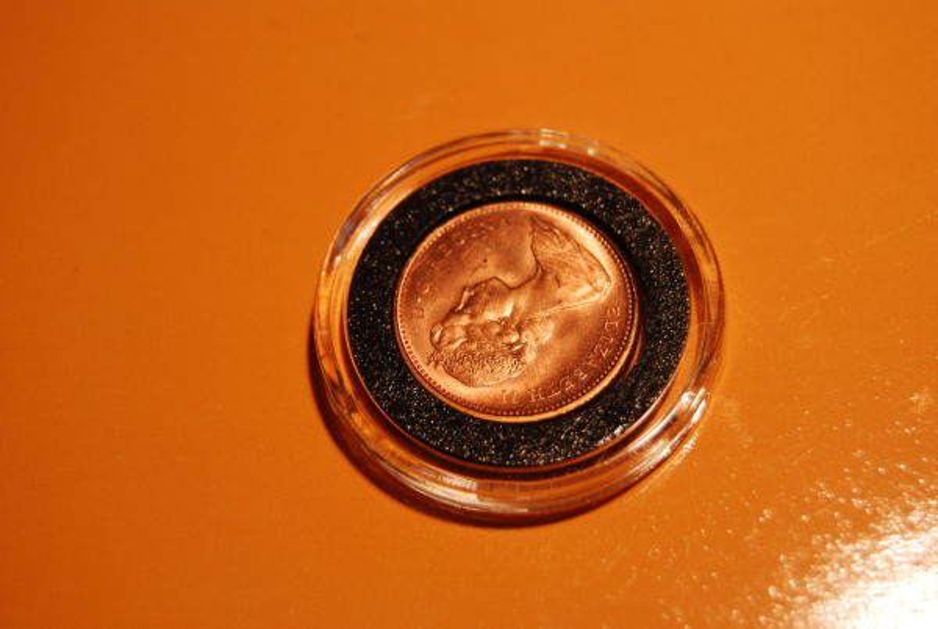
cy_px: 314
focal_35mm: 82
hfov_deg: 24.6
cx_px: 469
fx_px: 2153
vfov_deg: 16.6
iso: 200
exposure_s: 1/60
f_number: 5.6
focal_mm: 55
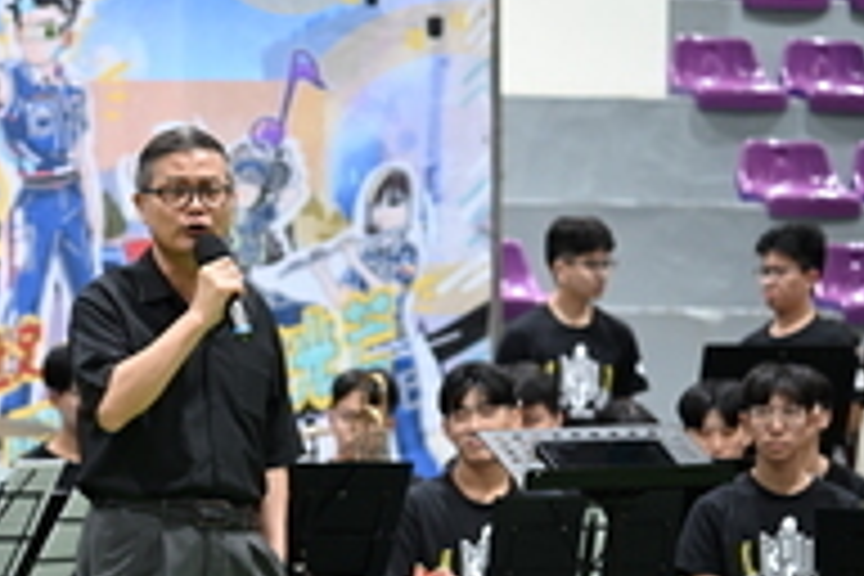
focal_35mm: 208
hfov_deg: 9.9
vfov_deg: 6.6
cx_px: 171
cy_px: 421
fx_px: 4992
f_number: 2.8
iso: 1100
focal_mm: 100
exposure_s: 1/100
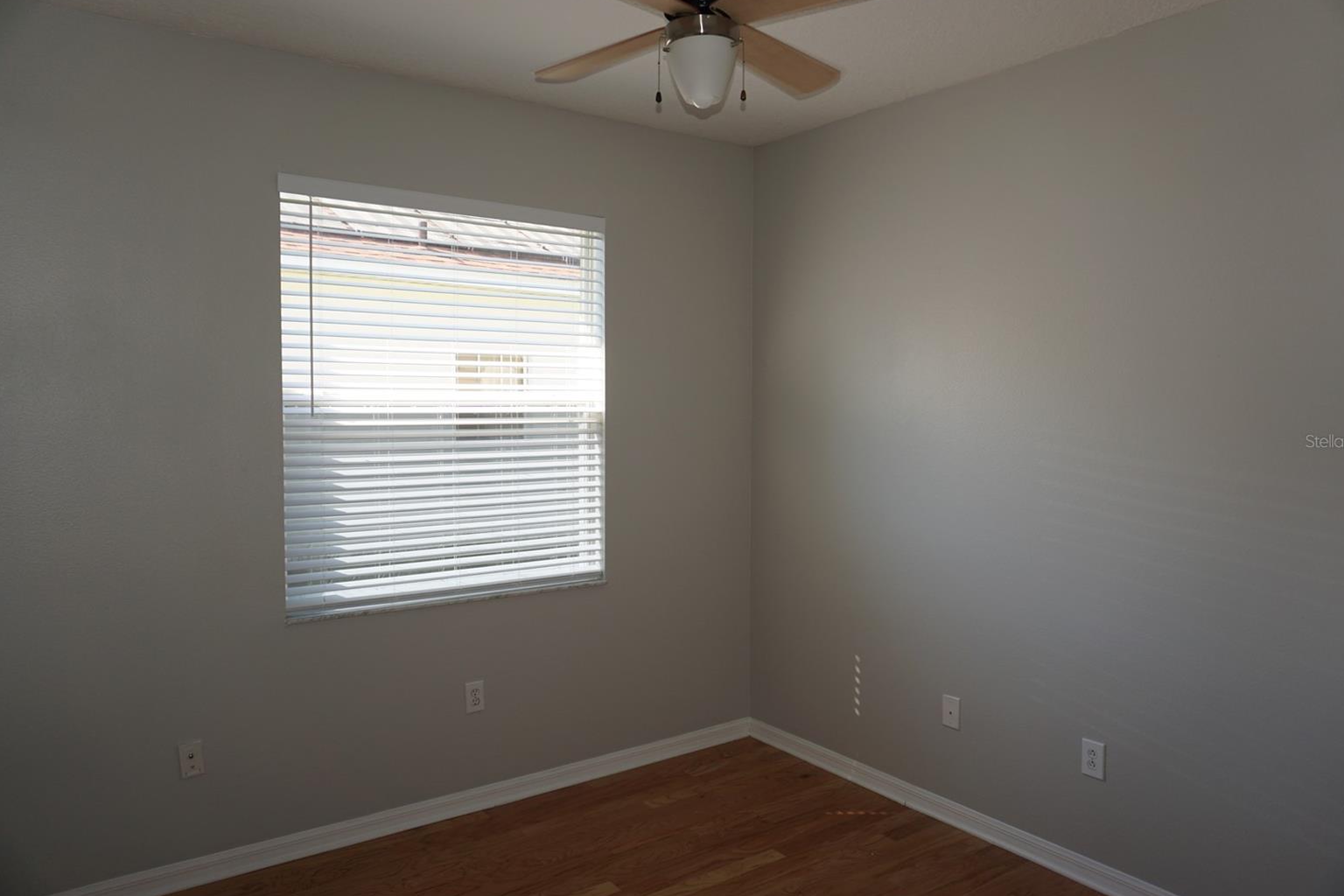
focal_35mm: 25
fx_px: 933
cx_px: 683
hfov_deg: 71.5
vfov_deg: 51.3
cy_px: 441
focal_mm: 16
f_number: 4
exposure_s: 1/160
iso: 125
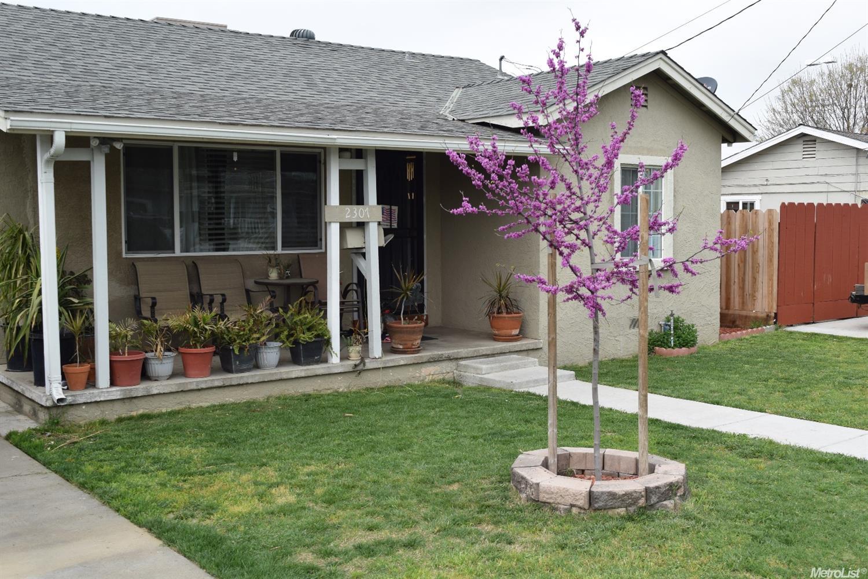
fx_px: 976
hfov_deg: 47.9
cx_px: 434
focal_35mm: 40
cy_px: 290
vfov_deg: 33.0
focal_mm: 27
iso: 200
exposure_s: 1/320
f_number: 9
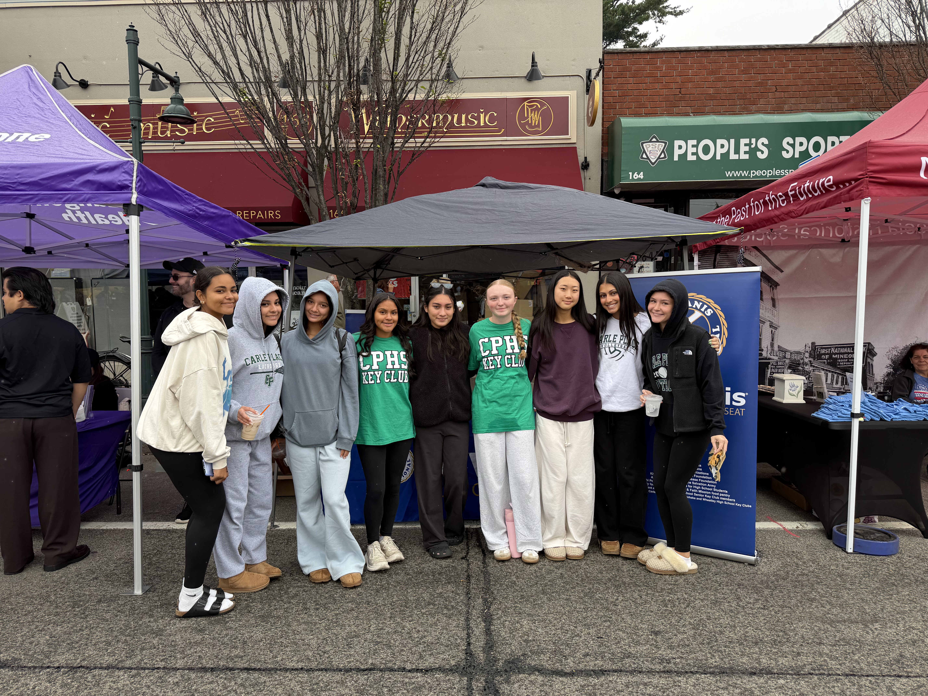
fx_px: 643
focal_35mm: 24
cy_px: 348
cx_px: 464
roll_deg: +0.5
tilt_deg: -5.1
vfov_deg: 56.8
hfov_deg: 71.6
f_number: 1.78
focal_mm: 6.76
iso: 80
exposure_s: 1/643
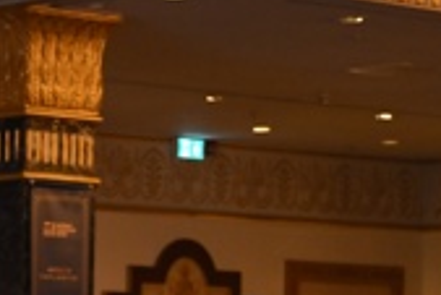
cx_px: -334
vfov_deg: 5.7
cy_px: 668
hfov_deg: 8.5
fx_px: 2869
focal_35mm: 234
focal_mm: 44
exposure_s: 1/160
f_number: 3.2
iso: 1000
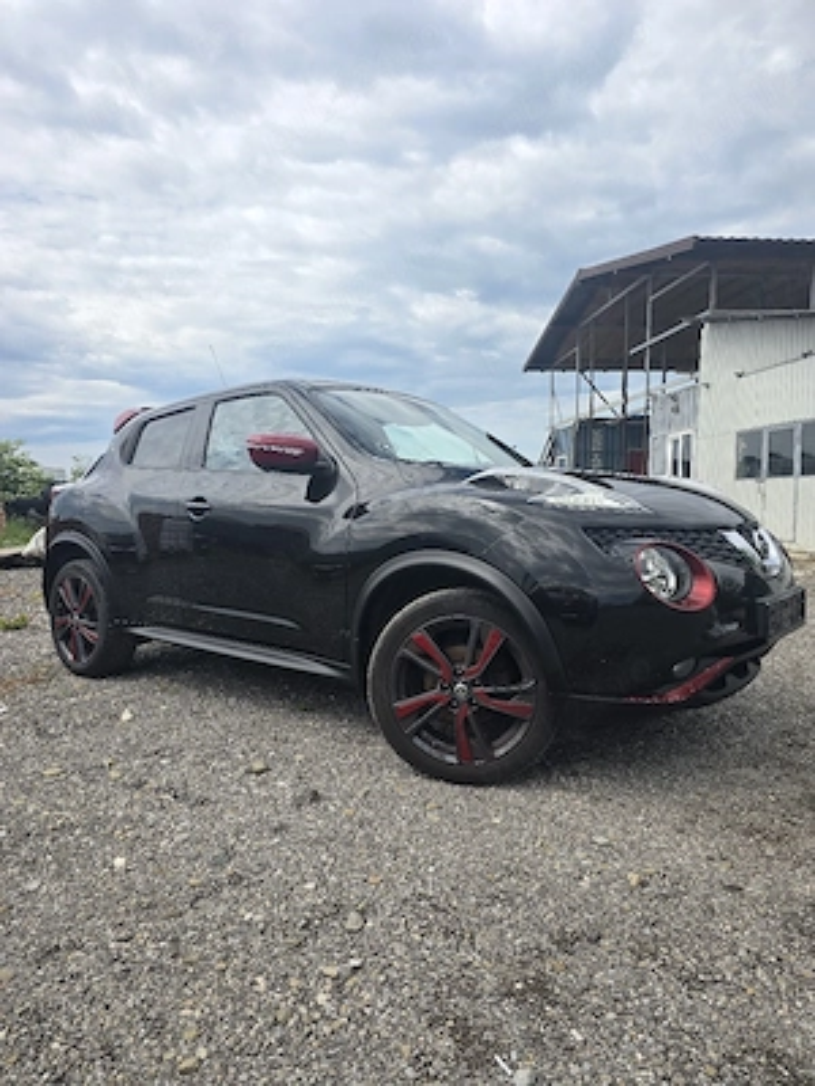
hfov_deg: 58.9
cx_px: 408
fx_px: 722
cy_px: 543
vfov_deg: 73.9
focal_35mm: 23
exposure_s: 1/714
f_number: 1.7
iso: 12
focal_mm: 6.3
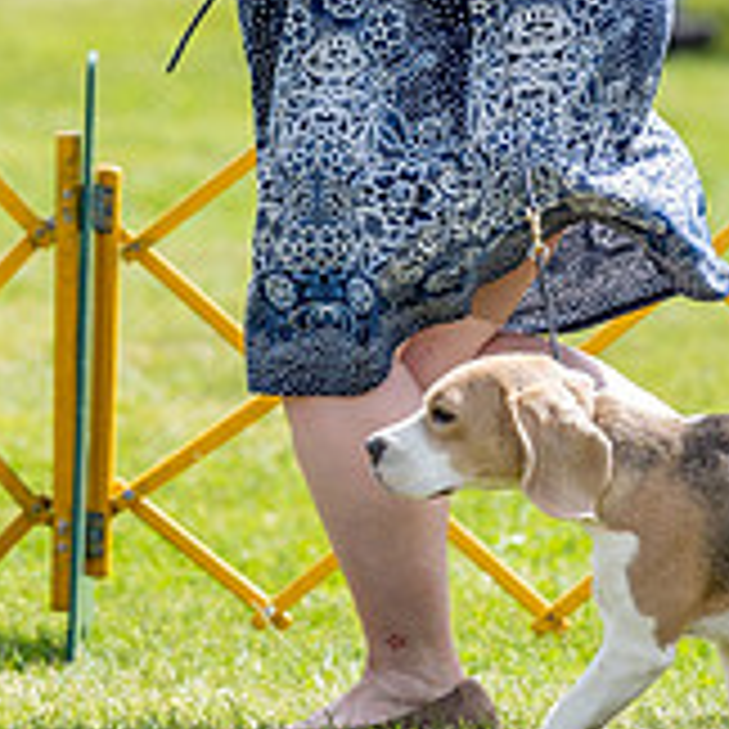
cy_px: 121
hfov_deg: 2.8
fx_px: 14987
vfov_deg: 2.8
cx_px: 399
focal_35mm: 629
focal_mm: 162
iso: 125
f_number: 3.5
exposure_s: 1/1000
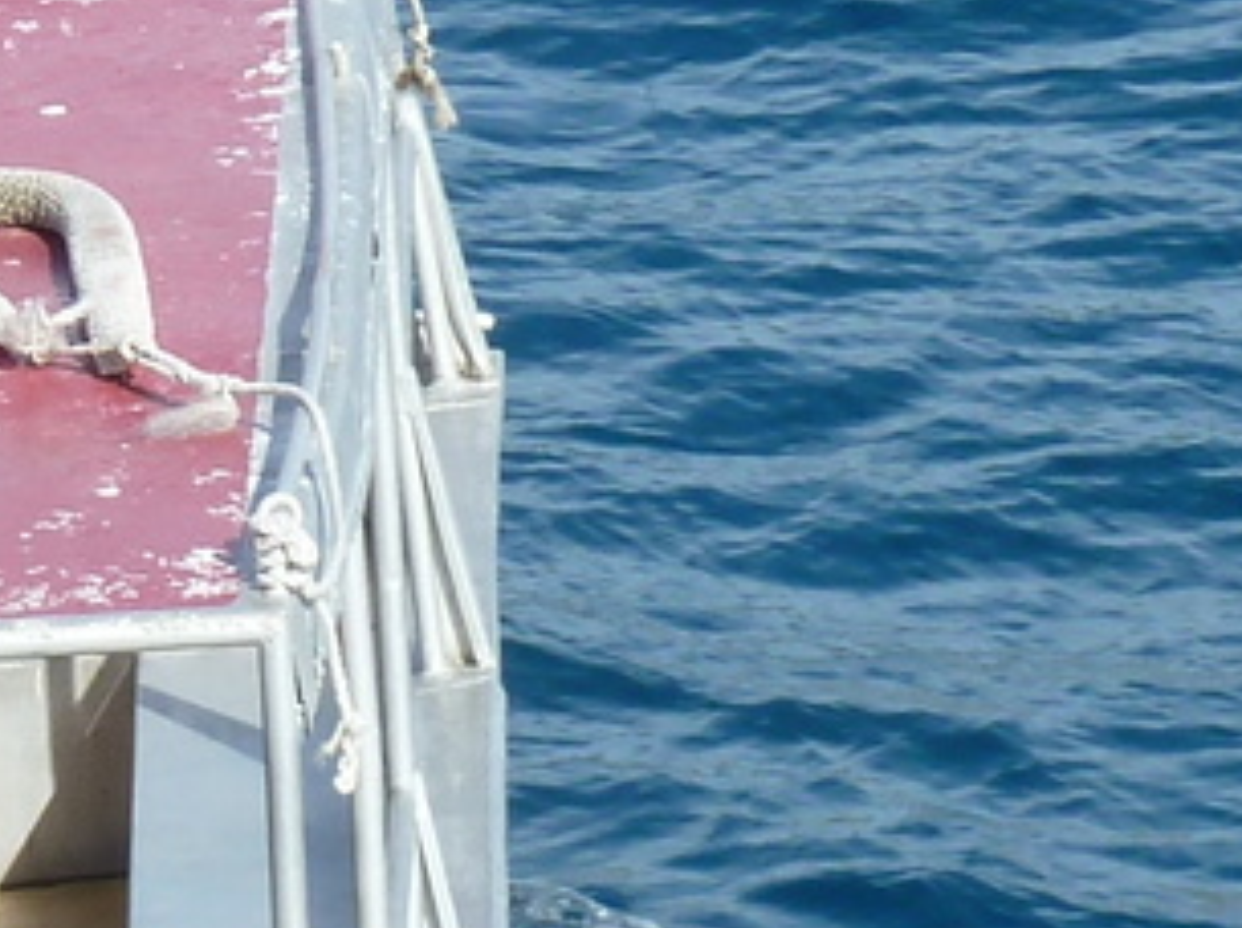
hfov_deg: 5.6
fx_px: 12615
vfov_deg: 4.2
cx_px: -924
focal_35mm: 352
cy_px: 924
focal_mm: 11
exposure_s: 1/400
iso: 80
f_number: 4.1
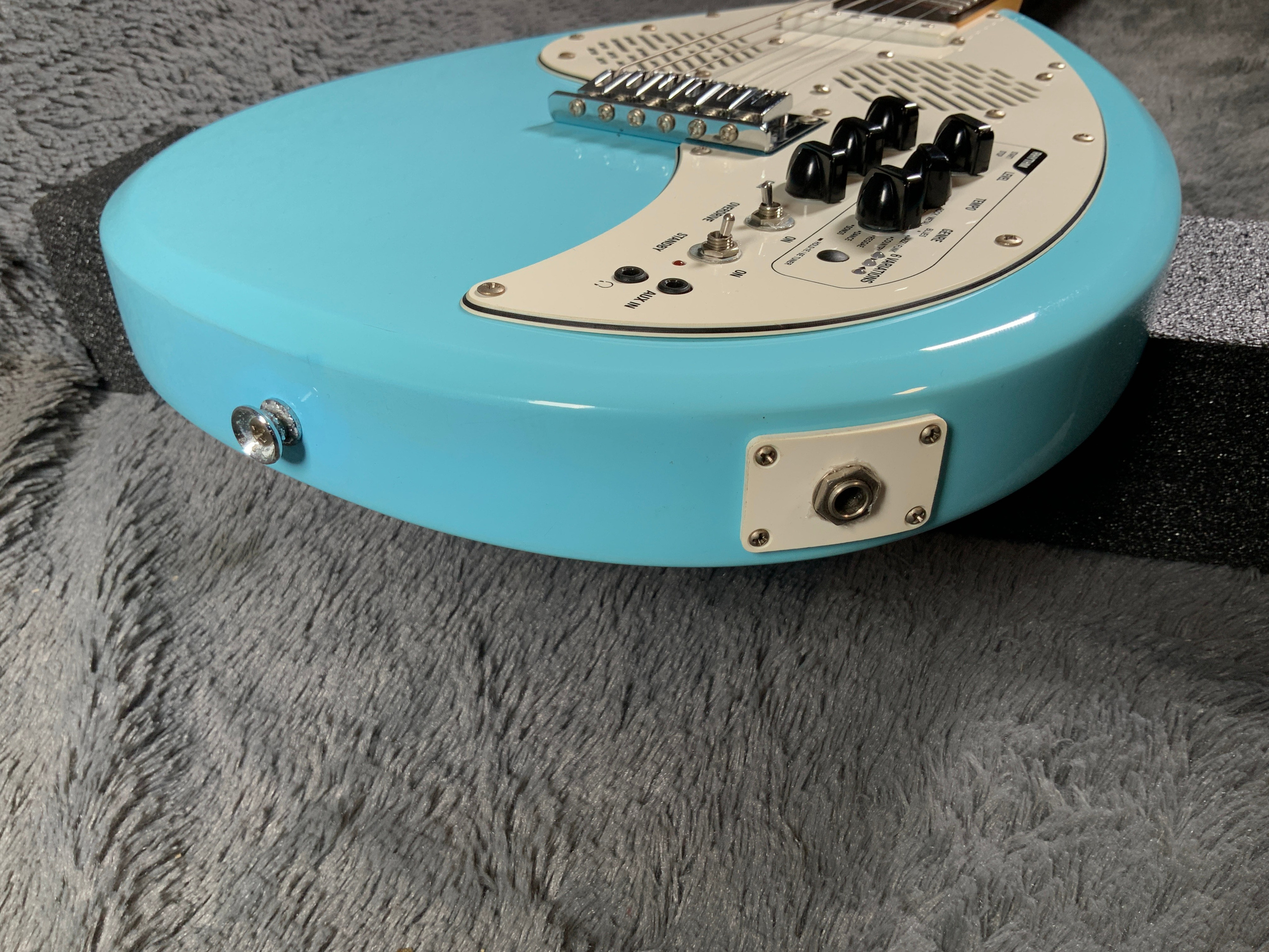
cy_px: 476
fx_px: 1063
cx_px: 634
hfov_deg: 61.7
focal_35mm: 29
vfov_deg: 48.2
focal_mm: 3
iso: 25
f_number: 1.8
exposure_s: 1/104
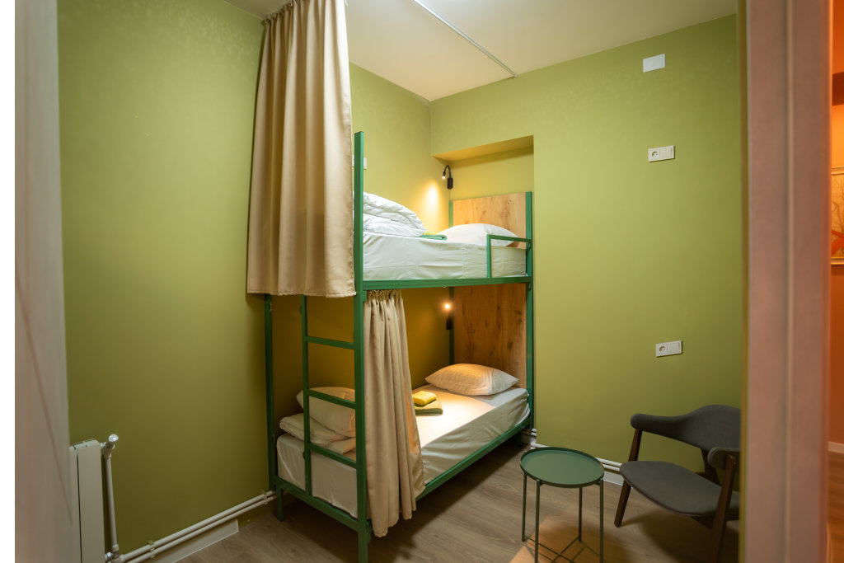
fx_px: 399
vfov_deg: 70.5
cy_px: 282
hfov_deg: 93.3
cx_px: 422
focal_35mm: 17
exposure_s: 1/20
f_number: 2.8
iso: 250
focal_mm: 17
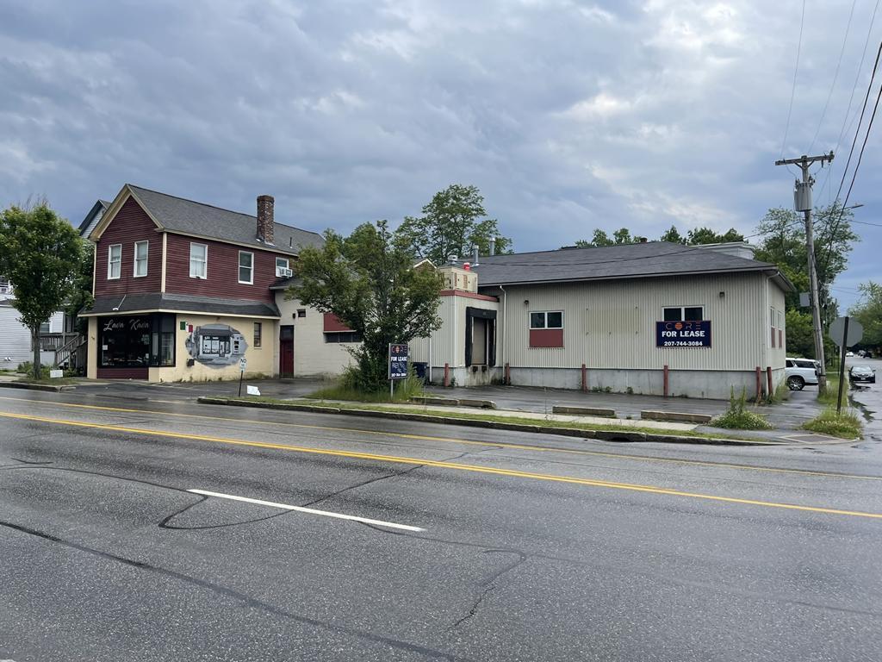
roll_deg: +0.0
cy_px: 331
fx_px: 637
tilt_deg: +0.9
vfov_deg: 54.9
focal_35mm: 25
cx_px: 441
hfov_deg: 69.4
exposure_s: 1/2165
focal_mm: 5.1
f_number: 1.6
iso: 32
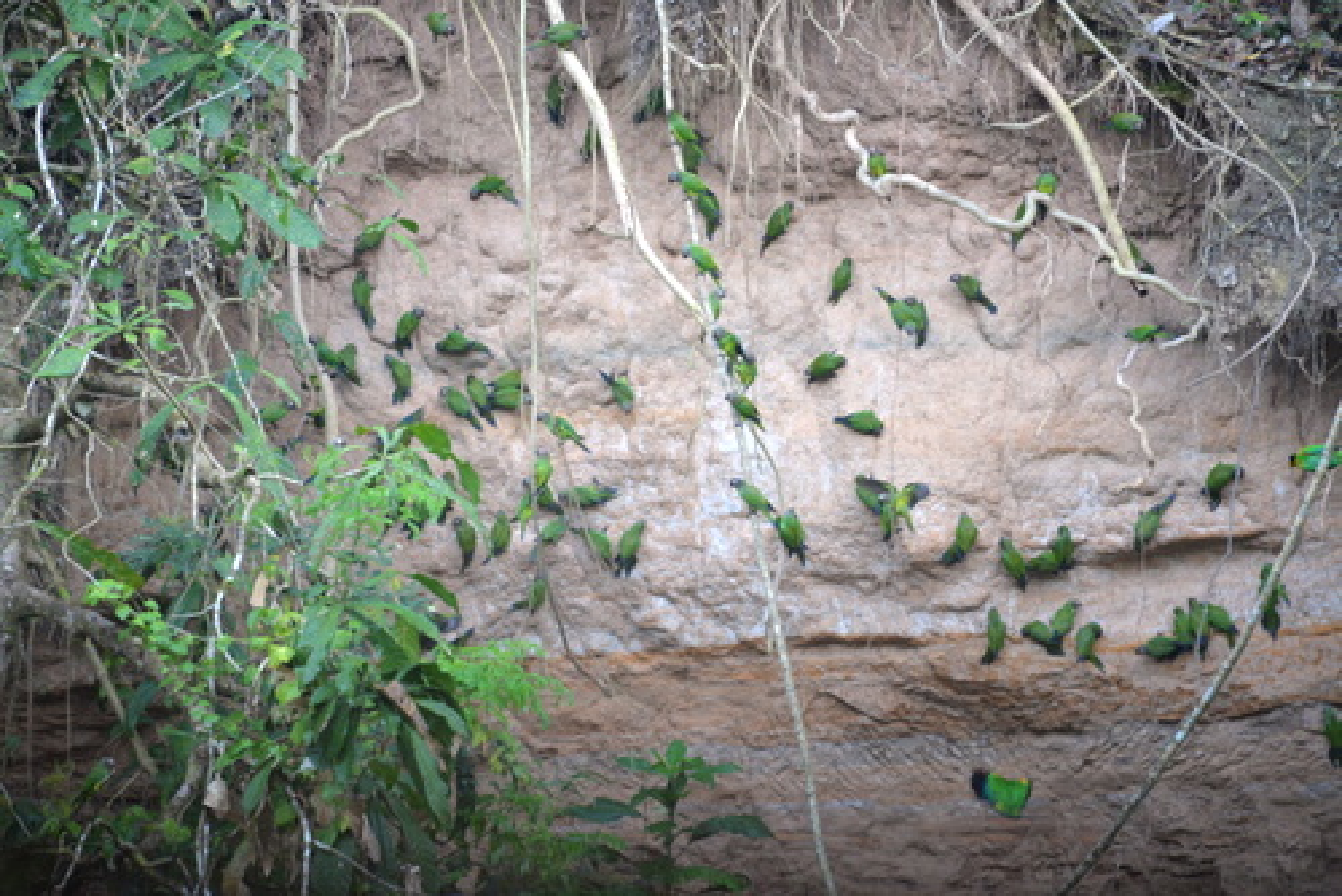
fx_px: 11189
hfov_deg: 6.9
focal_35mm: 300
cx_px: 671
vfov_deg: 4.6
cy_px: 448
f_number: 5.6
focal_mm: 300
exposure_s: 1/125
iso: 1250
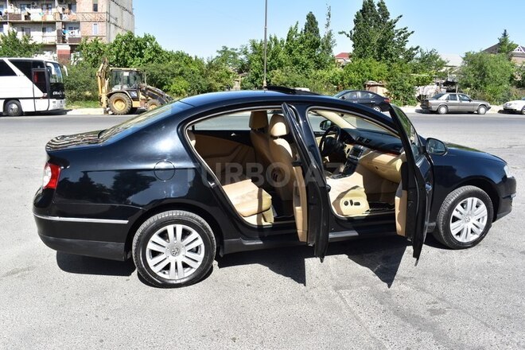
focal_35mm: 30
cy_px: 175
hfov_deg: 61.9
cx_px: 262
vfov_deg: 43.6
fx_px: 437
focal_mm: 20
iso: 400
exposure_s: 1/320
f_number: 10
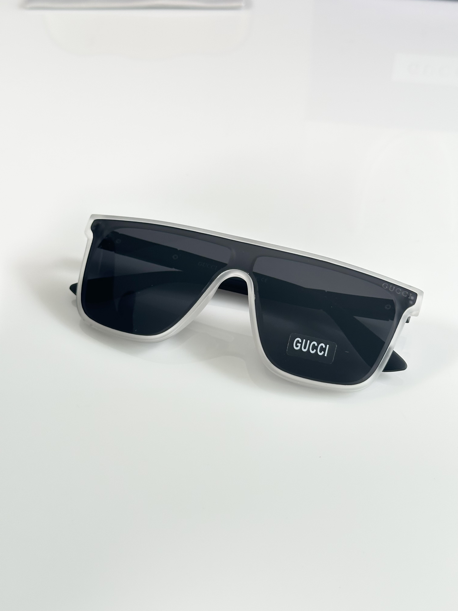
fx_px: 847
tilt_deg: -43.4
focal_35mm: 48
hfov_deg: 30.3
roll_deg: -1.1
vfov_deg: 39.7
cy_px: 306
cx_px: 229
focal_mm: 6.86
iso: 64
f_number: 1.78
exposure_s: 1/100
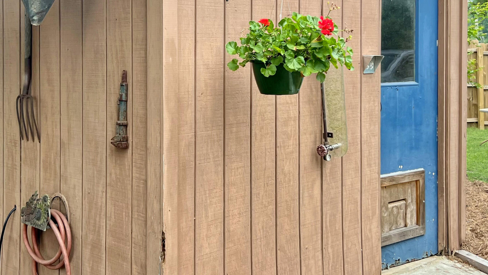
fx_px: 634
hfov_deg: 41.6
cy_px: 85
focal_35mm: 49
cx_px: 169
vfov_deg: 24.3
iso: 40
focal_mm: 5.7
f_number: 1.5
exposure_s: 1/188
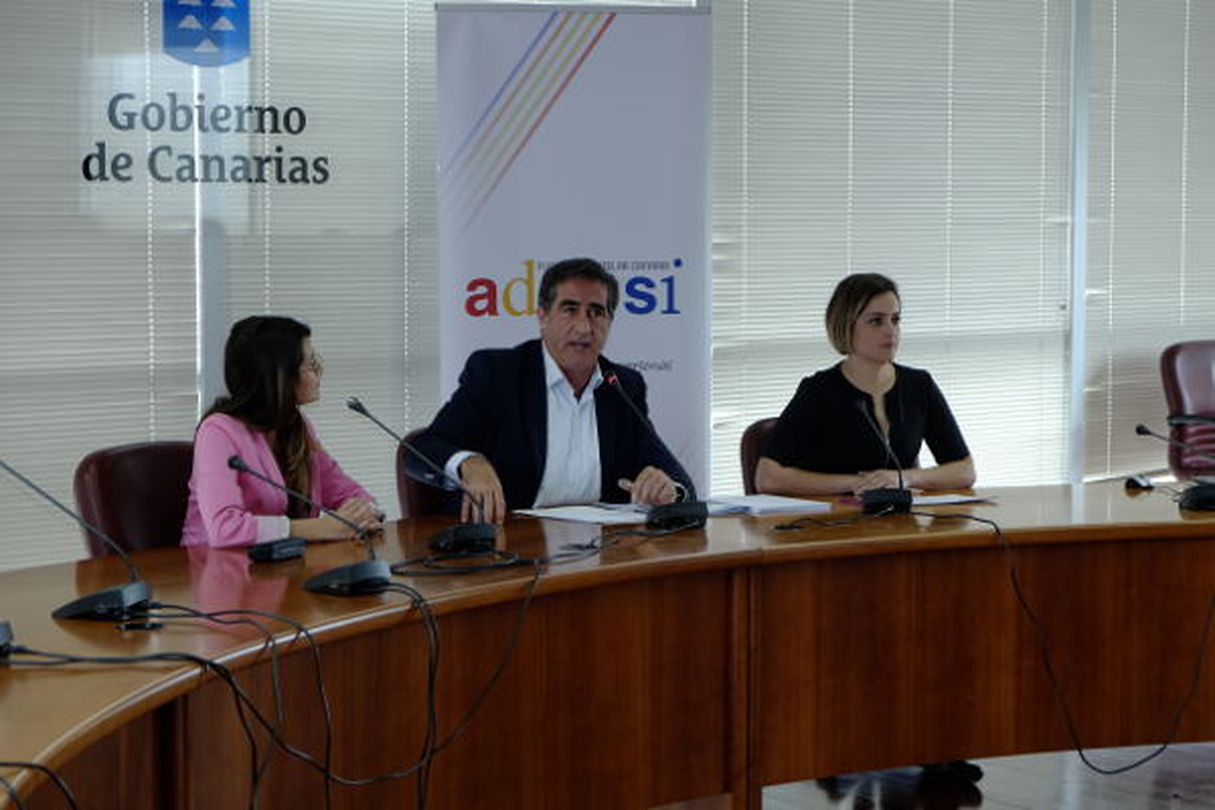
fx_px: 2666
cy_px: 405
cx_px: 608
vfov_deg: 17.3
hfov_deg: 25.7
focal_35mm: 79
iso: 250
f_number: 4
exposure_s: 1/30
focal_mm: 52.7
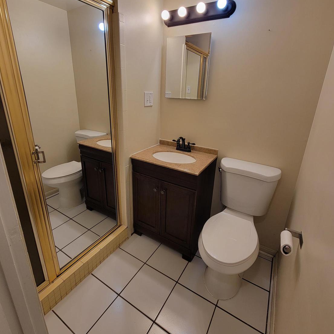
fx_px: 175
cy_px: 152
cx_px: 164
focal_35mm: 16
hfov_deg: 87.4
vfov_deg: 87.2
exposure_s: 1/120
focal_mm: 2.2
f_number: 2.2
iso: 80
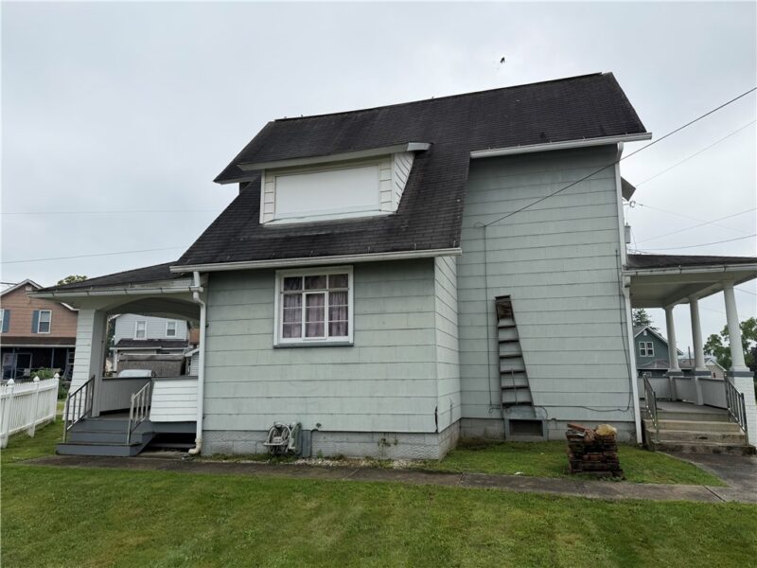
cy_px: 284
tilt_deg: +9.3
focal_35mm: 24
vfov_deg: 56.8
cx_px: 378
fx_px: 525
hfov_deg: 71.6
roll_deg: +0.3
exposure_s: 1/2053
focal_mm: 6.76
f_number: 1.78
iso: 80
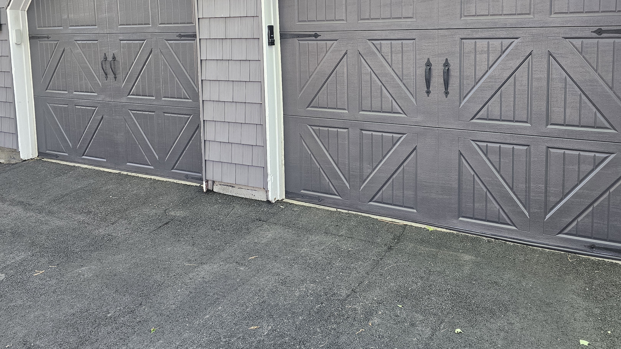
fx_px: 510
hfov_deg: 62.6
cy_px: 75
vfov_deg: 36.6
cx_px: 322
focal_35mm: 31
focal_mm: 6.3
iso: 250
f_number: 1.7
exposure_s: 1/120
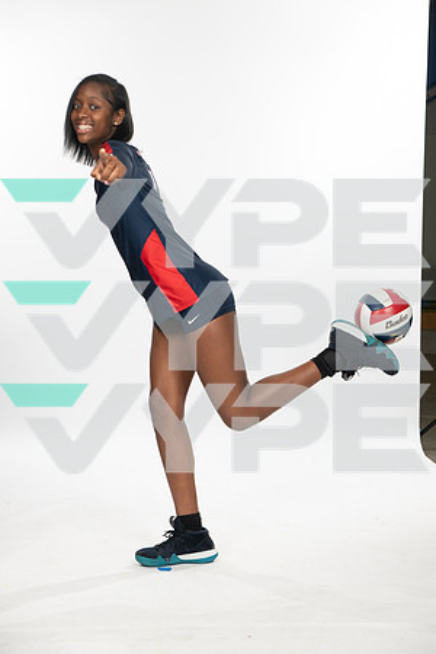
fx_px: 1126
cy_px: 327
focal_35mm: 62
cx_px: 218
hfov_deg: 21.9
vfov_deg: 32.4
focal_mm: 62
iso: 200
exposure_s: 1/250
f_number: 5.6
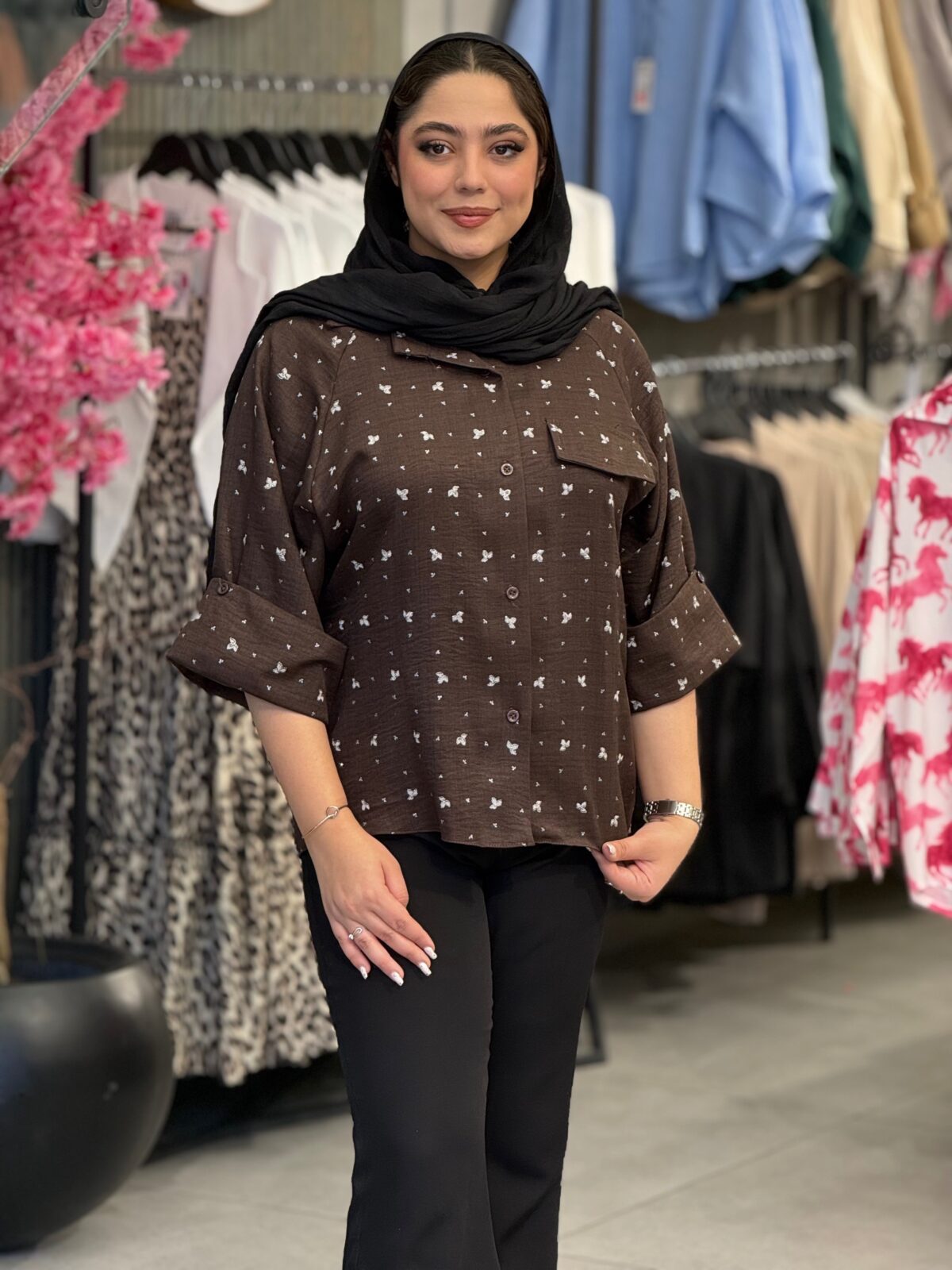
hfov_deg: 12.3
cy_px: 635
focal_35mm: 120
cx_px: 476
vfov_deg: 16.4
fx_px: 4400
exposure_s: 1/100
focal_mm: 15.66
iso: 125
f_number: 2.8
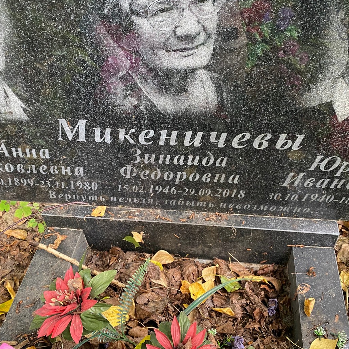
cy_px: 182
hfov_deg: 51.0
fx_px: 365
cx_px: 191
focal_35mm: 32
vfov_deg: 51.1
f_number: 1.8
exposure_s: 1/60
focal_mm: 4.25
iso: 400
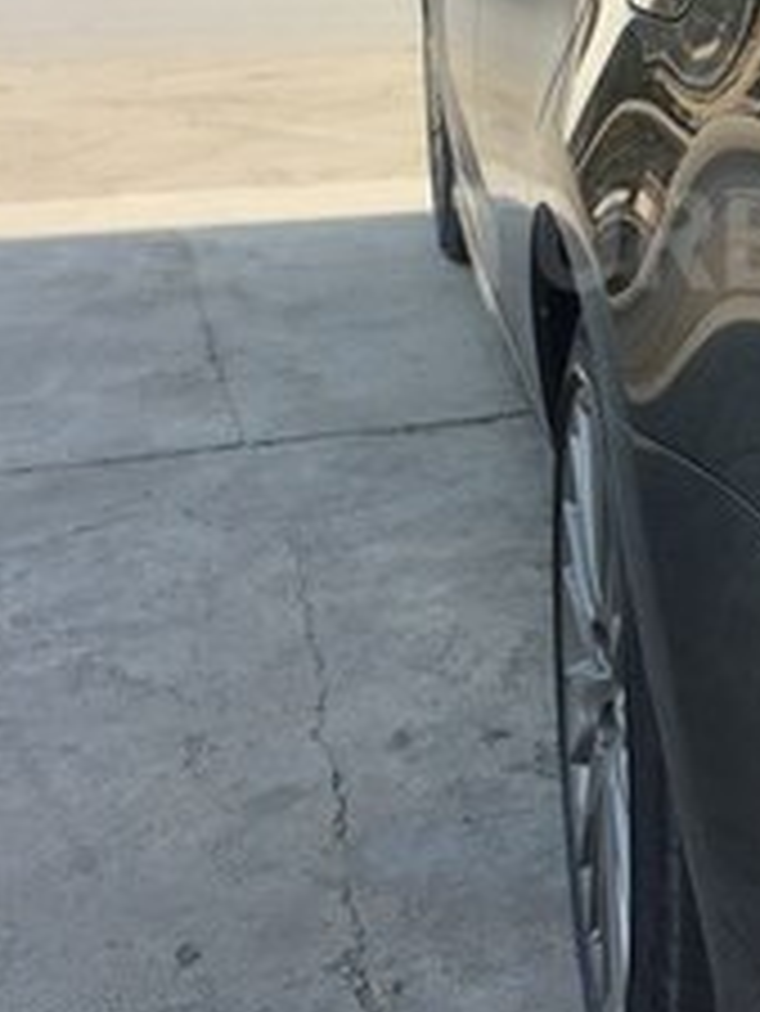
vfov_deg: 29.7
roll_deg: -2.4
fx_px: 1872
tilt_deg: -14.5
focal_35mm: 64
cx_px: 796
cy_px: 238
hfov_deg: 21.9
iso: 32
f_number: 2.2
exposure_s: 1/920
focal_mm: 4.15
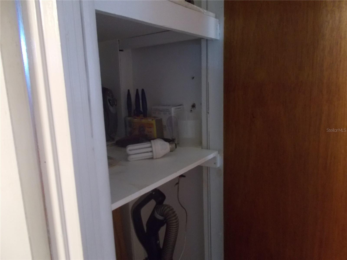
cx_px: 174
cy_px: 130
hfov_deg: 67.3
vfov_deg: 53.1
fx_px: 261
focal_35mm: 26
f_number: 3.2
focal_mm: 4.6
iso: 400
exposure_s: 1/10
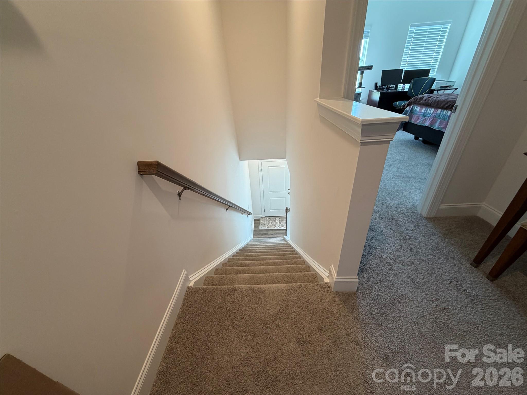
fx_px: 213
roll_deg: +5.2
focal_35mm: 14
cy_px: 198
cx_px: 264
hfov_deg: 102.1
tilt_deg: -30.1
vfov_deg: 85.7
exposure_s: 1/60
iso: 200
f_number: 2.2
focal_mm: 2.22
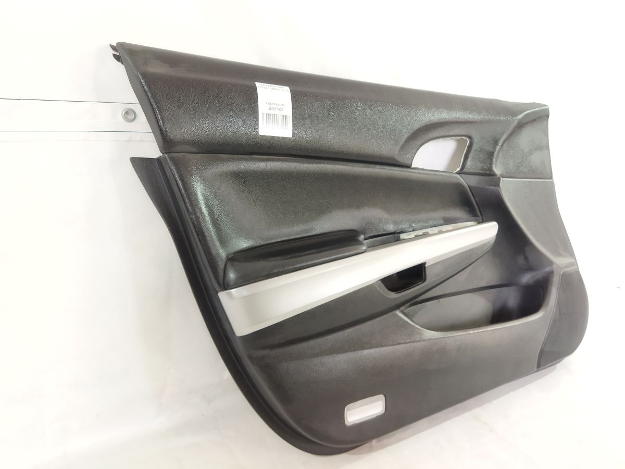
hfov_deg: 65.3
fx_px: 487
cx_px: 312
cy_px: 234
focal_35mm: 27
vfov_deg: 51.4
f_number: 1.79
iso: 211
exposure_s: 1/50
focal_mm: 4.71
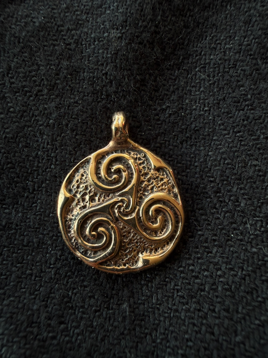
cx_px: 134
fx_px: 248
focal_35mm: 24
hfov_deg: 56.8
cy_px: 179
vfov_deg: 71.6
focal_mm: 2.22
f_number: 2.2
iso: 50
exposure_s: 1/121
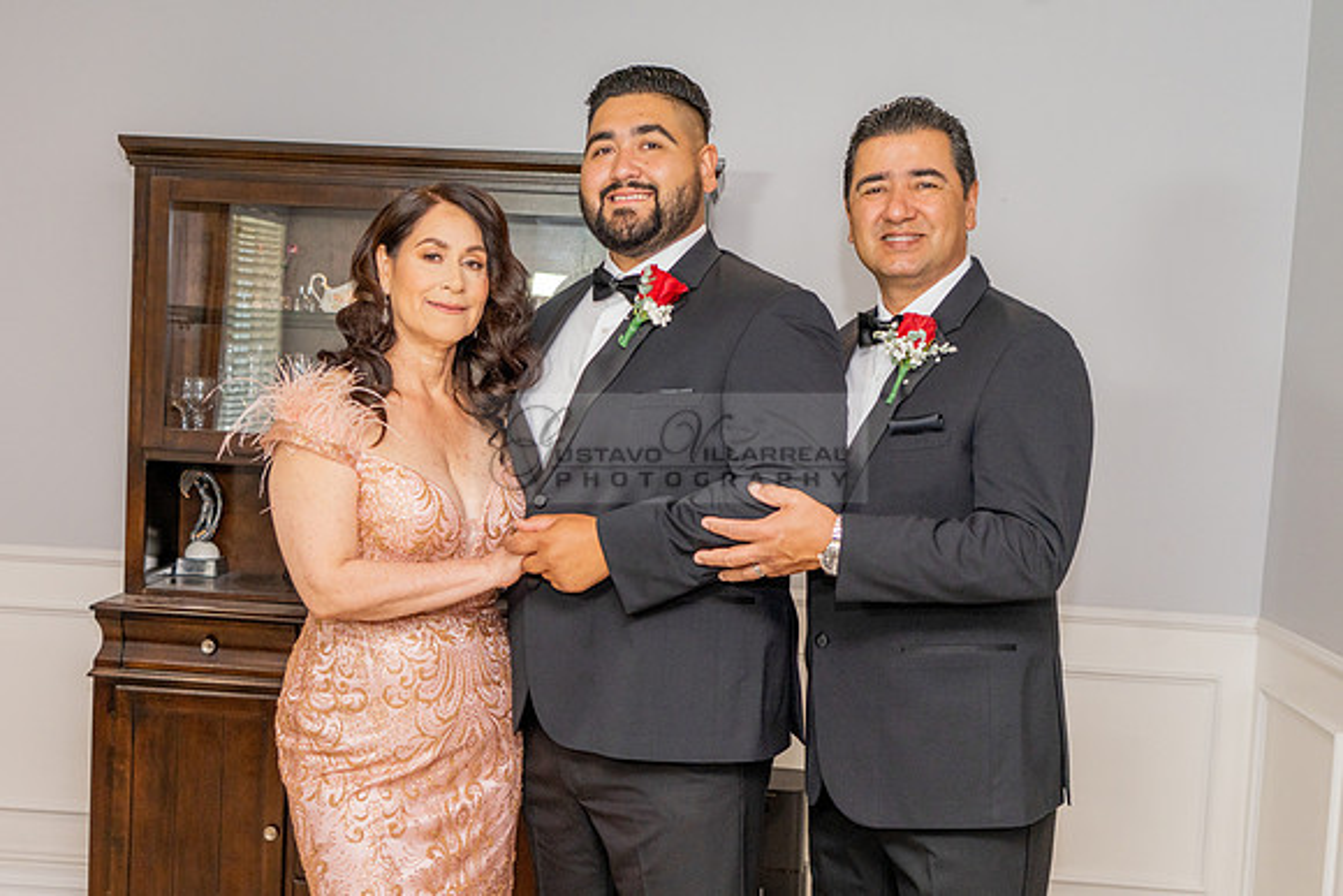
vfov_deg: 27.9
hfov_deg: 40.9
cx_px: 577
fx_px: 1797
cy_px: 537
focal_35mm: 48
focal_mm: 35
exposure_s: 1/160
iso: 640
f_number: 4
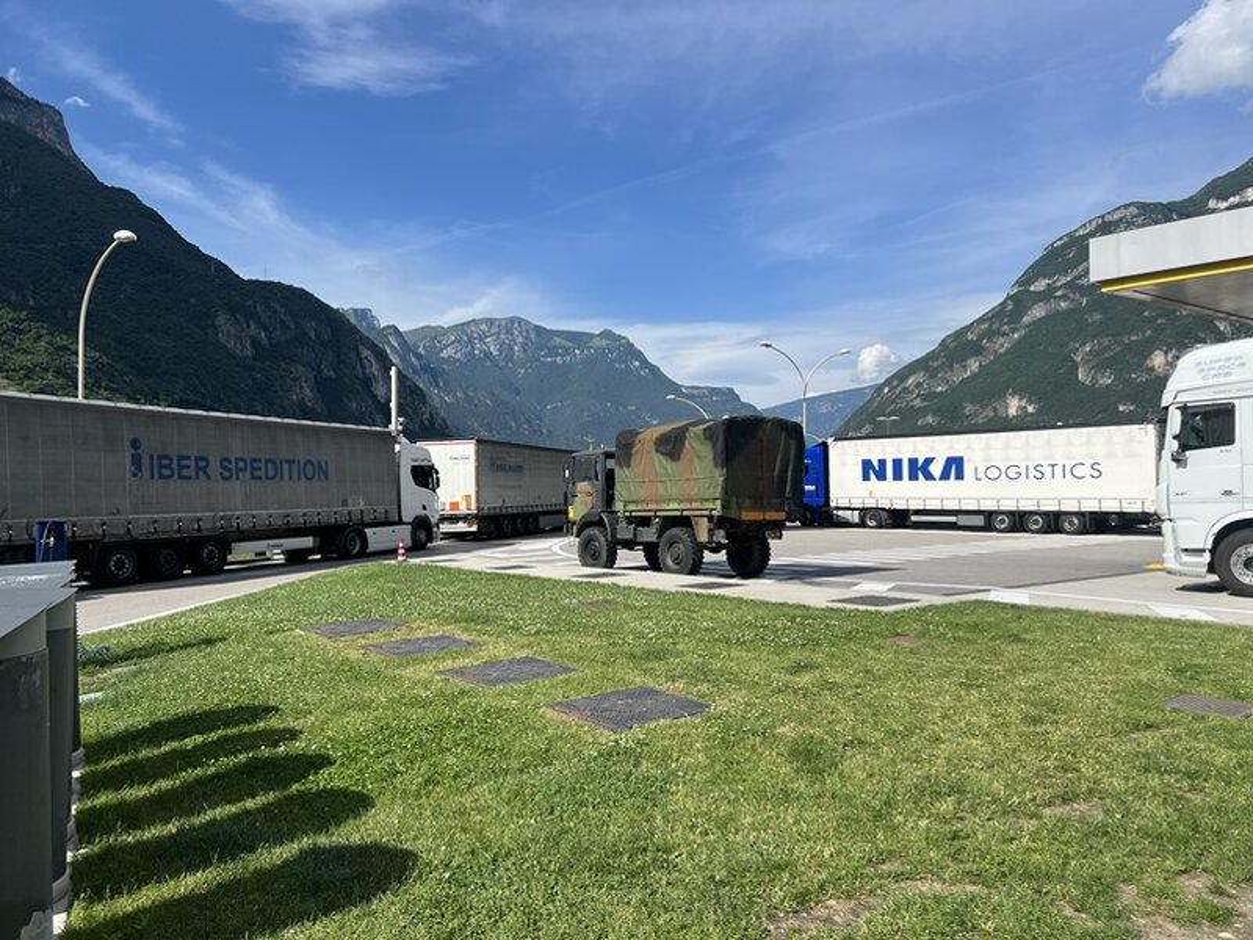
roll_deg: +1.0
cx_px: 626
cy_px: 470
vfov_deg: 53.1
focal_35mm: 26
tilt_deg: +0.7
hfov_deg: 67.3
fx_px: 941
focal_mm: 5.7
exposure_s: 1/5076
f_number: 1.5
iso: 50
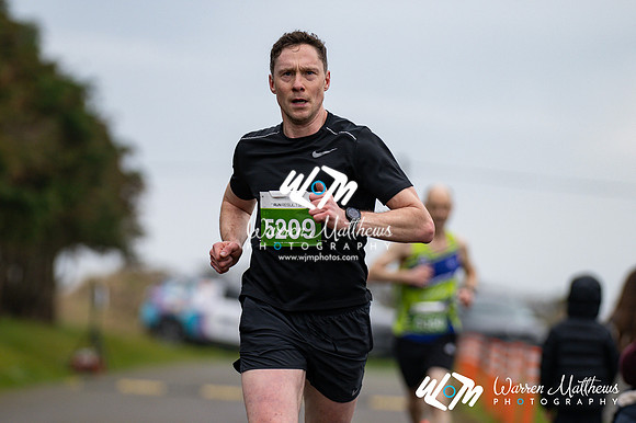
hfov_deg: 7.1
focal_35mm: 292
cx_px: 318
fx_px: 5156
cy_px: 212
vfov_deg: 4.7
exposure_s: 1/1600
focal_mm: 195
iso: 280
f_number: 2.8
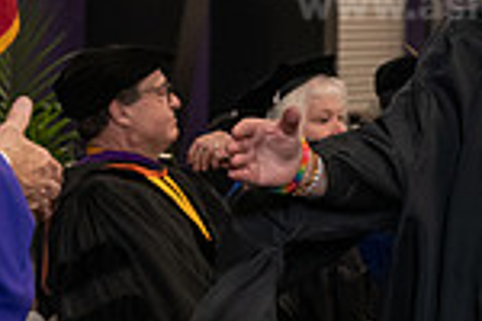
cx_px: 151
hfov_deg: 8.6
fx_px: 3200
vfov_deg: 5.7
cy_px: 72
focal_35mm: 239
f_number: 5
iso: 2000
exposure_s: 1/125
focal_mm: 62
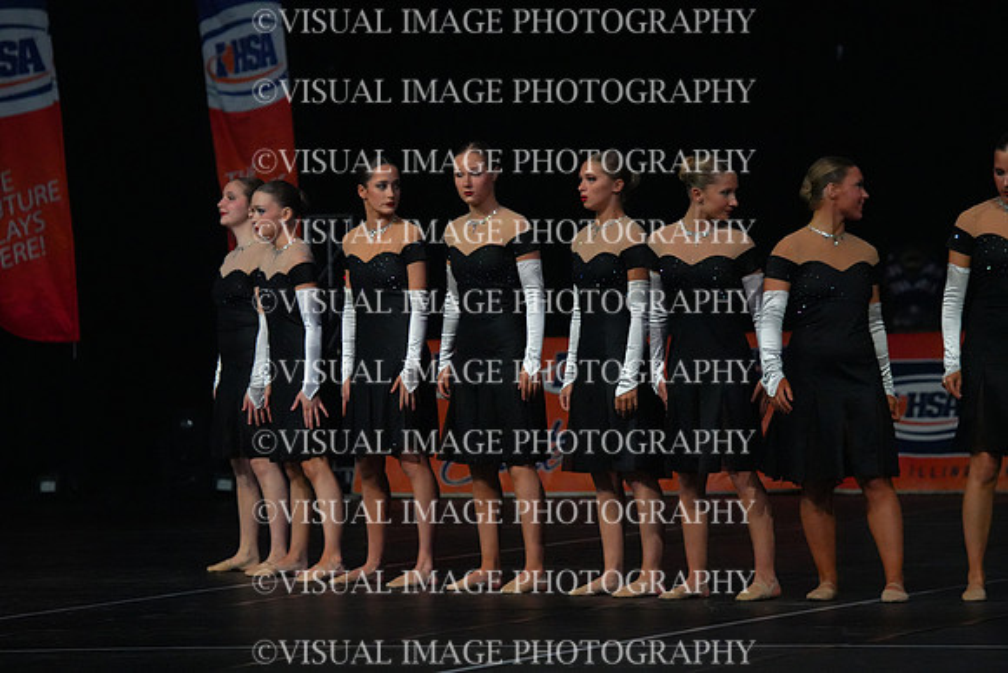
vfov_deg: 6.2
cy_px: 336
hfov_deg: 9.4
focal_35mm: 220
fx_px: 6161
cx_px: 504
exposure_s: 1/1000
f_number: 5
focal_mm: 220
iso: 12800
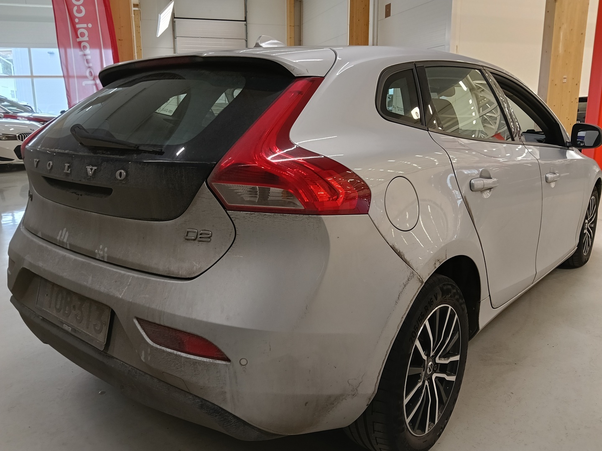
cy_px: 226
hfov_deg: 65.3
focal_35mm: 27
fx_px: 470
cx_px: 301
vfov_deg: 51.4
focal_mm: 3.98
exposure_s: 1/33.3
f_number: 1.8
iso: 250
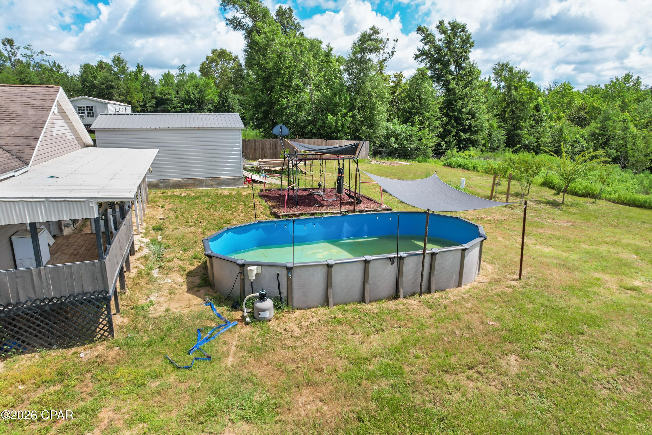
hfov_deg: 78.6
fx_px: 398
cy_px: 218
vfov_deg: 57.2
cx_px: 326
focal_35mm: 22
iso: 100
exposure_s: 1/1250
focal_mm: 8.38
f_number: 2.8
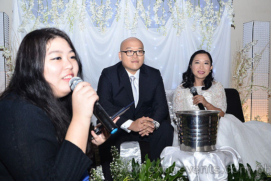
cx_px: 137
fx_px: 369
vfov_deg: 27.5
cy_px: 91
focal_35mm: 49
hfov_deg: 40.3
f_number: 4.5
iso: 500
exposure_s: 1/60
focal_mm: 32
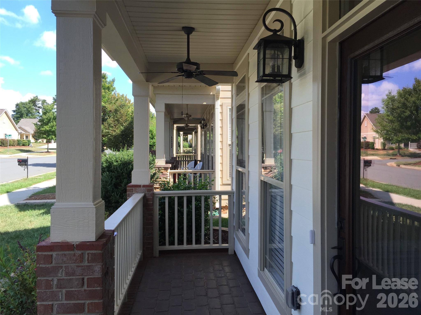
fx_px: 353
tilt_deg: +0.4
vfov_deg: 48.2
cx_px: 210
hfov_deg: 61.7
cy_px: 158
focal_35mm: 29
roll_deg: -0.9
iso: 32
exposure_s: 1/581
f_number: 2.2
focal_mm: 4.15
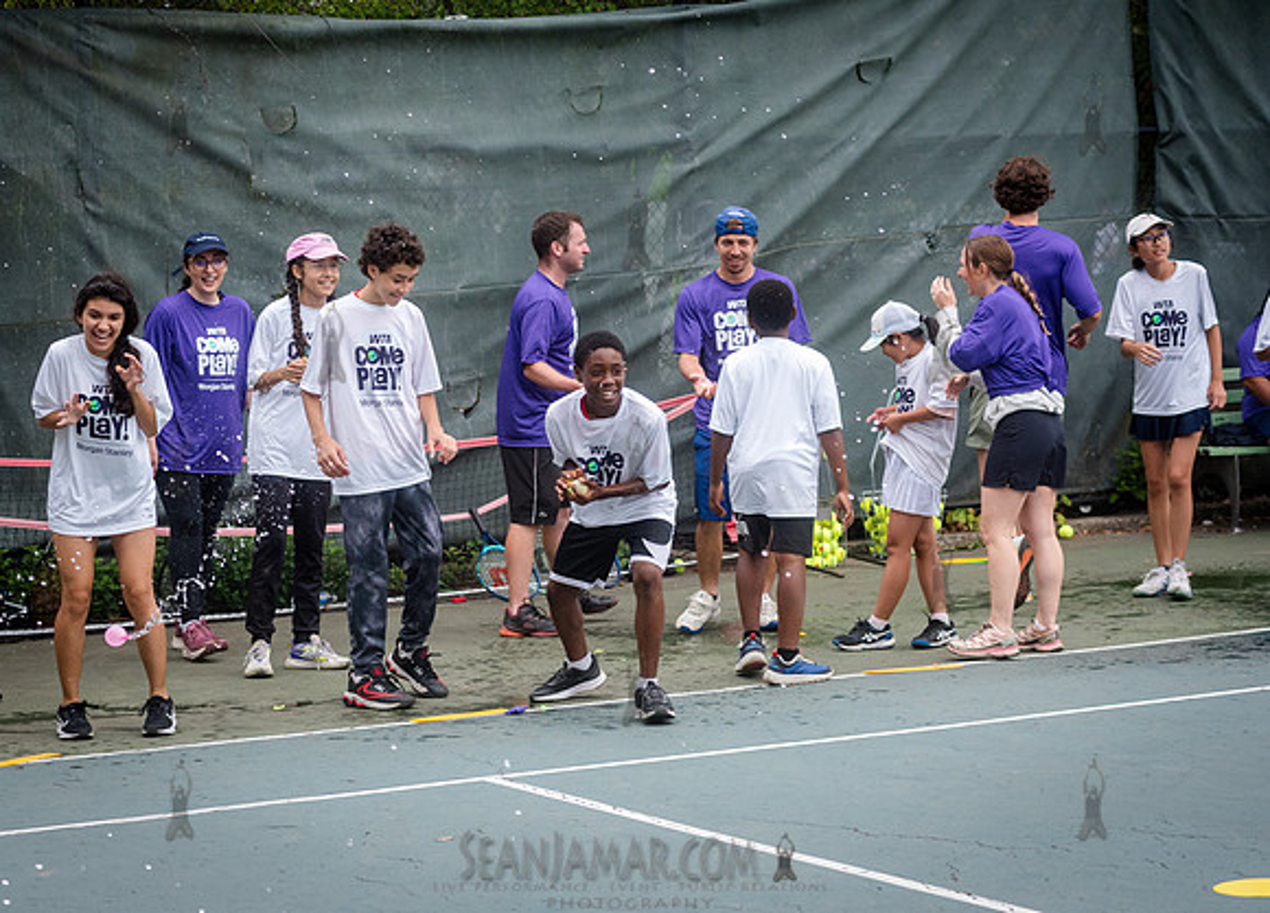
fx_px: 3642
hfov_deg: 19.8
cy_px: 472
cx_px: 586
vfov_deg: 14.3
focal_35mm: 101
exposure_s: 1/1600
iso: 1250
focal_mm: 92
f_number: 5
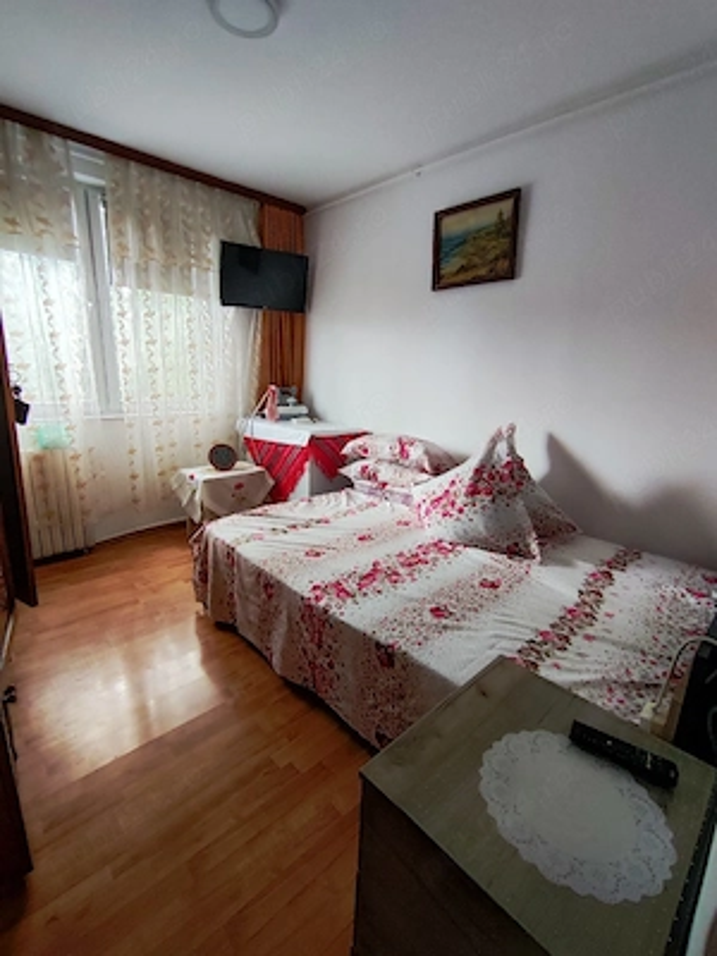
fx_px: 442
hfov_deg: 78.1
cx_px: 358
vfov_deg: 94.5
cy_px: 478
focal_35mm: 16
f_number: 2.2
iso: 158
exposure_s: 1/33
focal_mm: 1.66
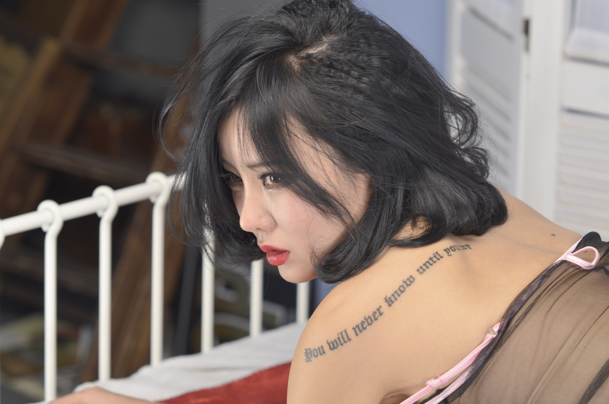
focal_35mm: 138
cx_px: 304
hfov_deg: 14.9
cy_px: 202
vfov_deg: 9.9
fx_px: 2330
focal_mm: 92
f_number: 4
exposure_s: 1/160
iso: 400
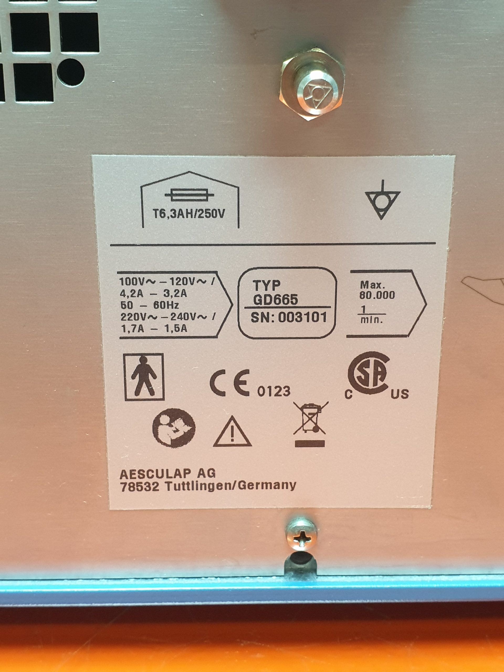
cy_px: 336
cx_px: 252
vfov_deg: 67.3
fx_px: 505
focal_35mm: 26
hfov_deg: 53.1
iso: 320
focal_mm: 4.3
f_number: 2.4
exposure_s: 1/33
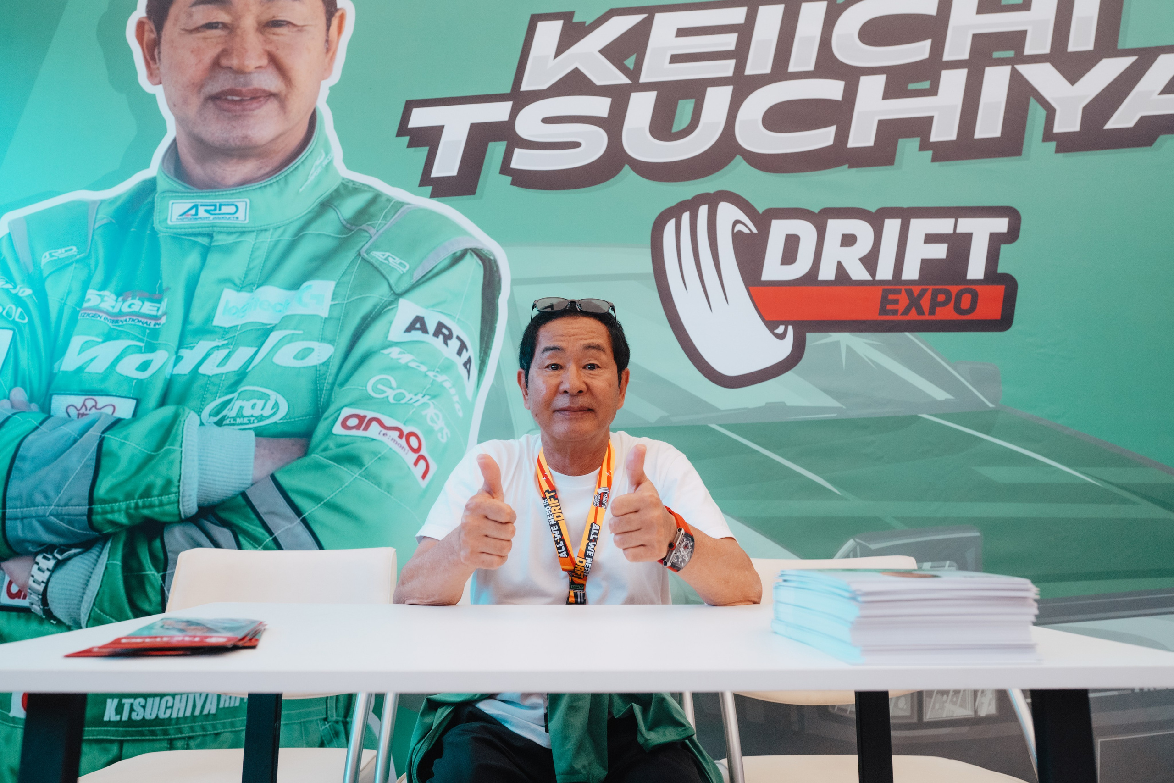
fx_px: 806
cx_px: 580
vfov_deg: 51.8
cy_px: 397
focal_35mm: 25
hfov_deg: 72.1
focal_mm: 24
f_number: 4.5
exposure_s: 1/800
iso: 2000
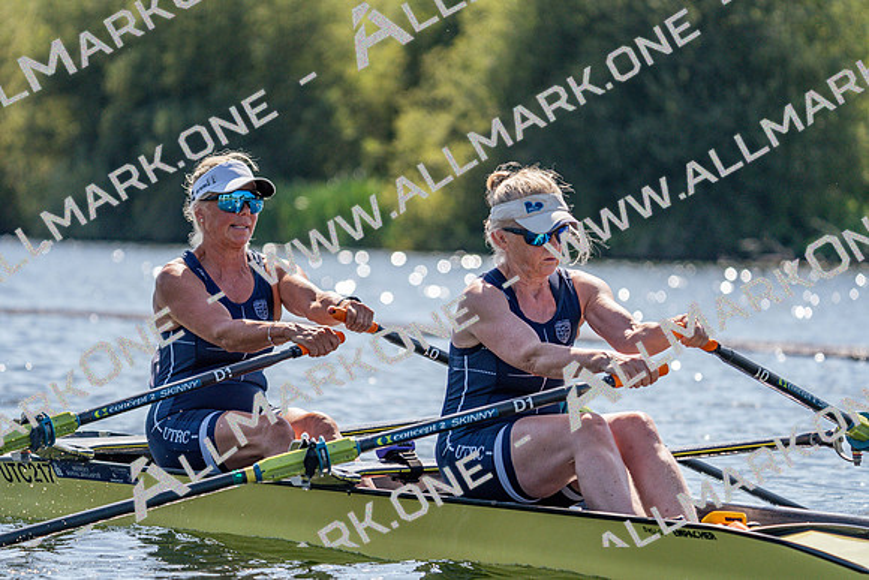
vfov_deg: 5.7
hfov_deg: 8.5
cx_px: 434
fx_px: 5867
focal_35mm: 243
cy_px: 290
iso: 400
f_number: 5.6
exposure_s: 1/2000
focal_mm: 243
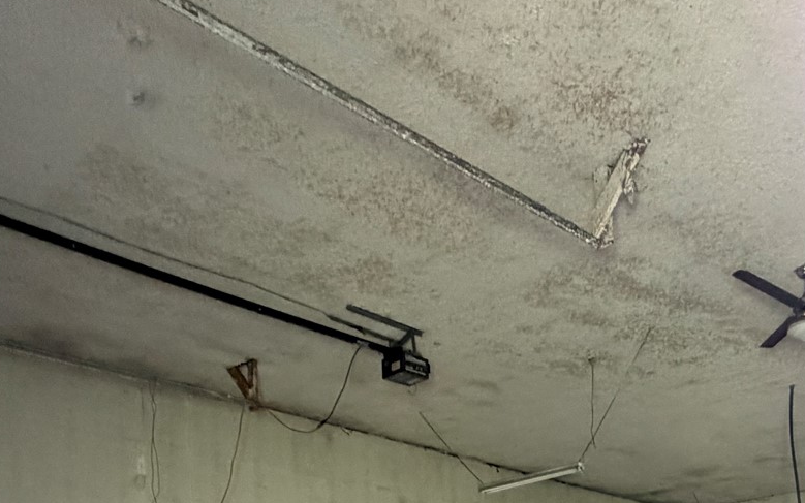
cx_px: 588
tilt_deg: +0.3
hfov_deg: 48.7
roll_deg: +1.0
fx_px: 856
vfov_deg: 27.0
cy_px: 670
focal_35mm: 39
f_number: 2.2
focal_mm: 2.22
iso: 640
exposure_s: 1/60
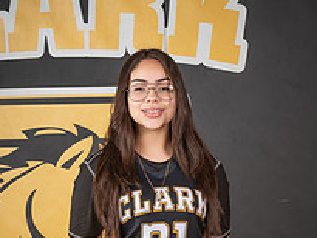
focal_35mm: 158
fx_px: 1448
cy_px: 311
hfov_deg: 12.5
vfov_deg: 9.2
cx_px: 165
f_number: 9
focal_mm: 75
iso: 100
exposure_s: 1/125
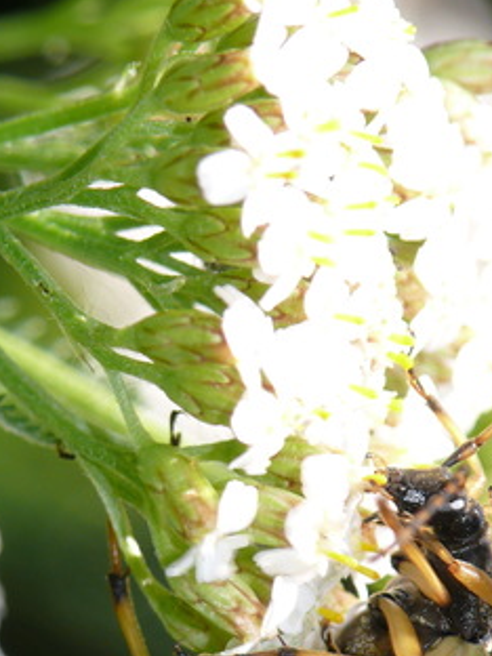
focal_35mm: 529
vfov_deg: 3.7
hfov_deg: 2.8
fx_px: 10025
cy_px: 561
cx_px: 307
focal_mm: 54.5
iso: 100
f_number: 5.6
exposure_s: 1/250
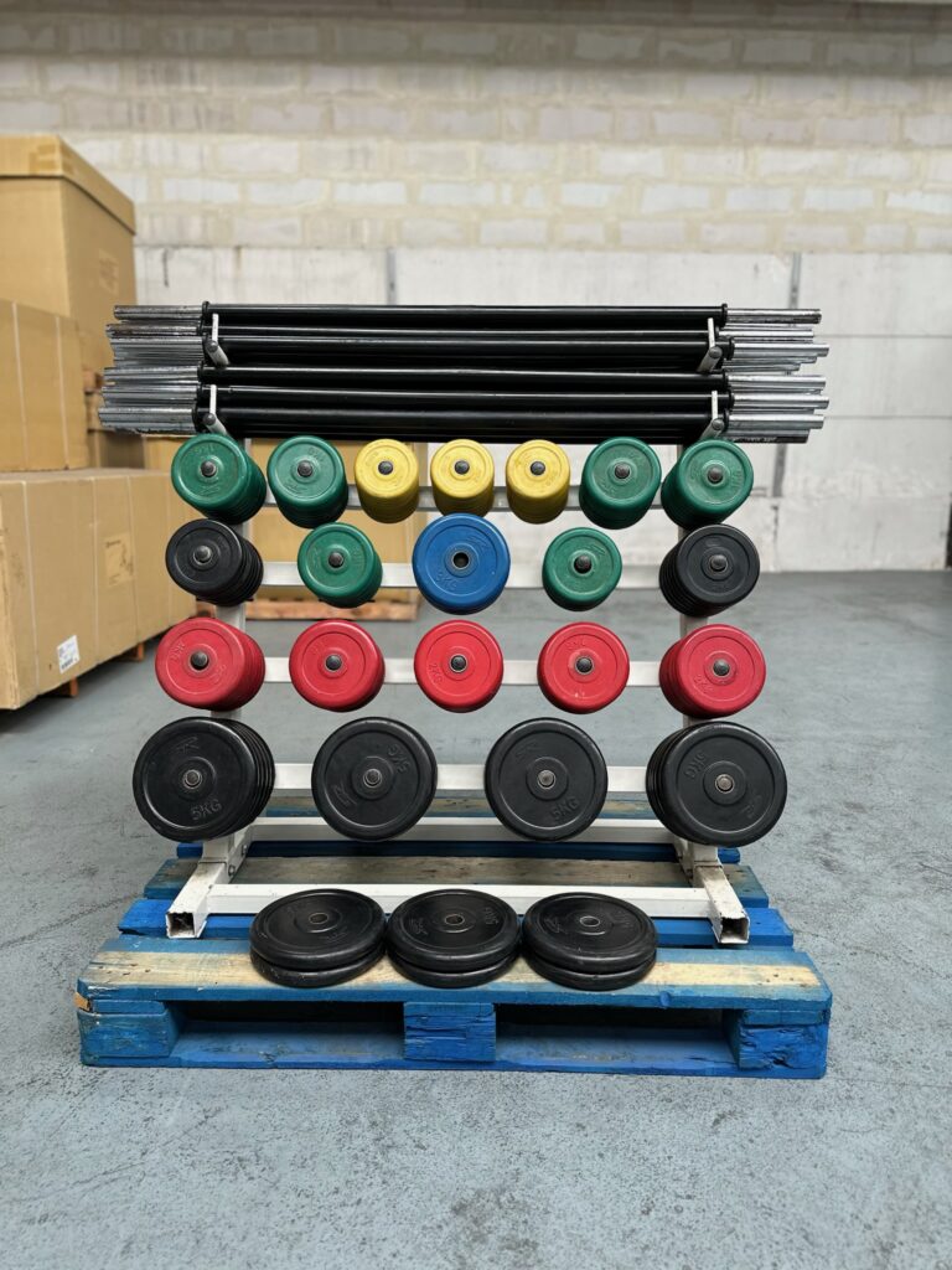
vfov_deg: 71.6
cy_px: 635
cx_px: 476
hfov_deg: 56.8
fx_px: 880
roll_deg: -0.8
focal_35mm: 24
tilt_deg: -12.0
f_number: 1.78
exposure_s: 1/50
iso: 160
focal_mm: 6.86
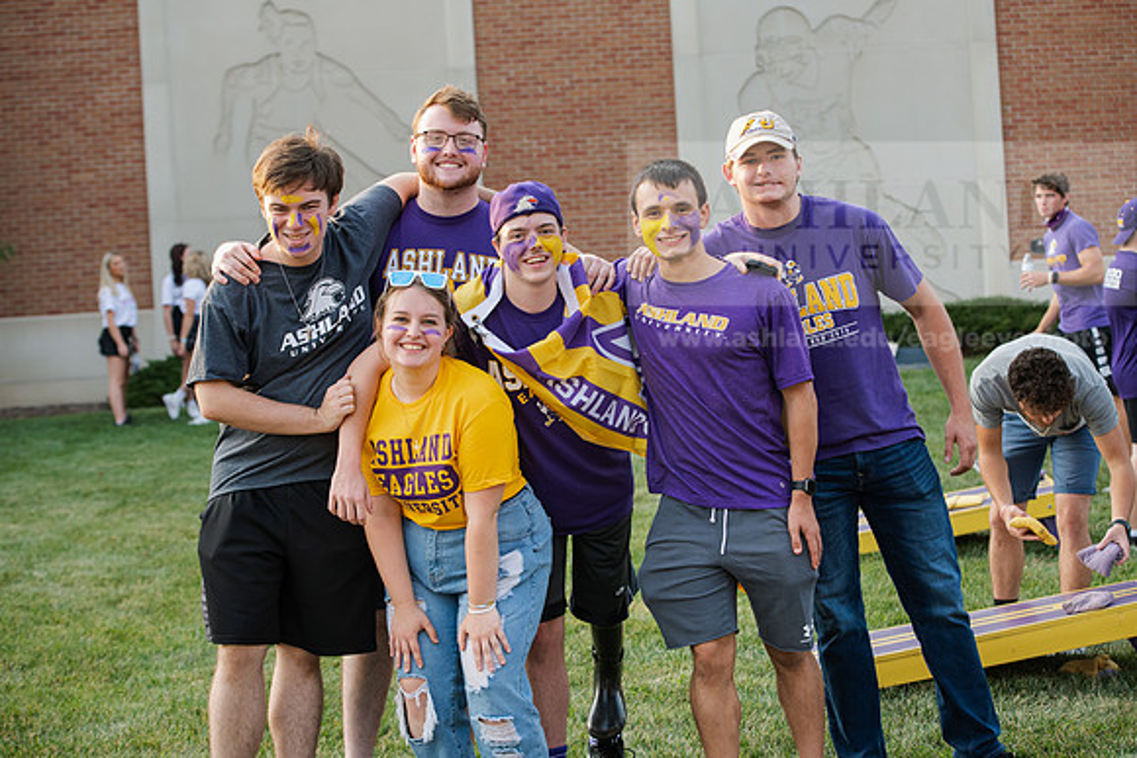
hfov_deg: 28.8
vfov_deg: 19.5
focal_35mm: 70
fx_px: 2211
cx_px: 568
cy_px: 379
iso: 400
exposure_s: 1/320
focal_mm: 70
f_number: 4.5
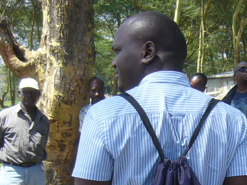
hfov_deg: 18.7
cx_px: 206
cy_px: 174
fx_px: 742
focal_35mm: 104
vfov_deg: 14.1
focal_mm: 5.8
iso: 80
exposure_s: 1/320
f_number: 2.8
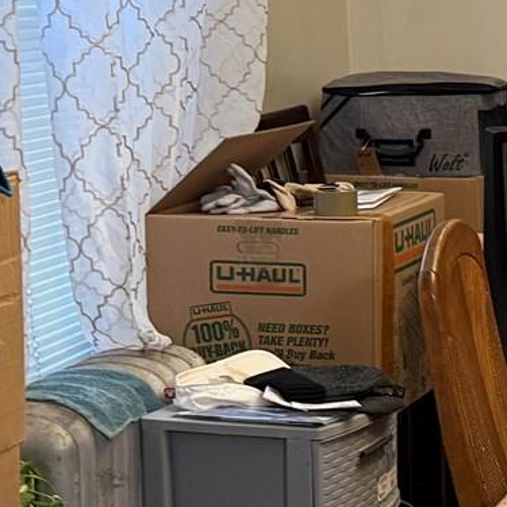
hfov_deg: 14.0
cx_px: 781
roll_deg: +1.1
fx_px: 1922
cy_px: 197
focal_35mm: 116
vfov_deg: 15.0
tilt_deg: -7.7
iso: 400
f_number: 1.78
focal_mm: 6.76
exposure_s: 1/60
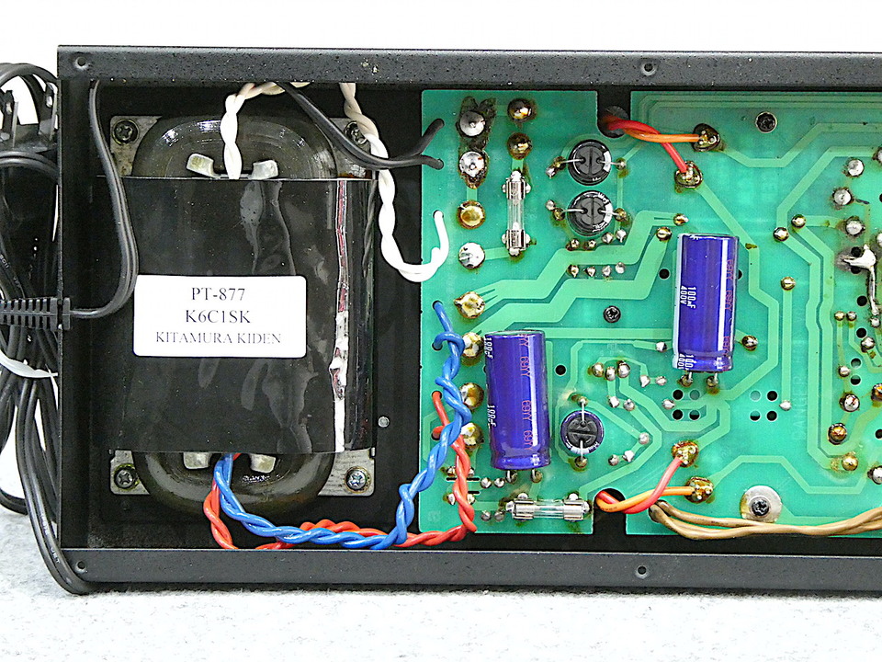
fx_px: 2497
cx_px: 441
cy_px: 331
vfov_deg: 15.1
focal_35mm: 98
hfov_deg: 20.0
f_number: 5
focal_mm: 17.5
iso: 1600
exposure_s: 1/30
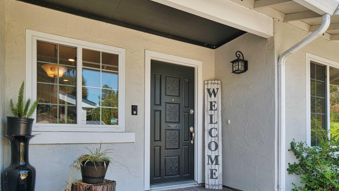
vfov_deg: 48.2
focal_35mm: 23
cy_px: 136
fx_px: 207
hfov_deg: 78.7
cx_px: 175
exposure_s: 1/125
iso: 160
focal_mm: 9
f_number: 4.5
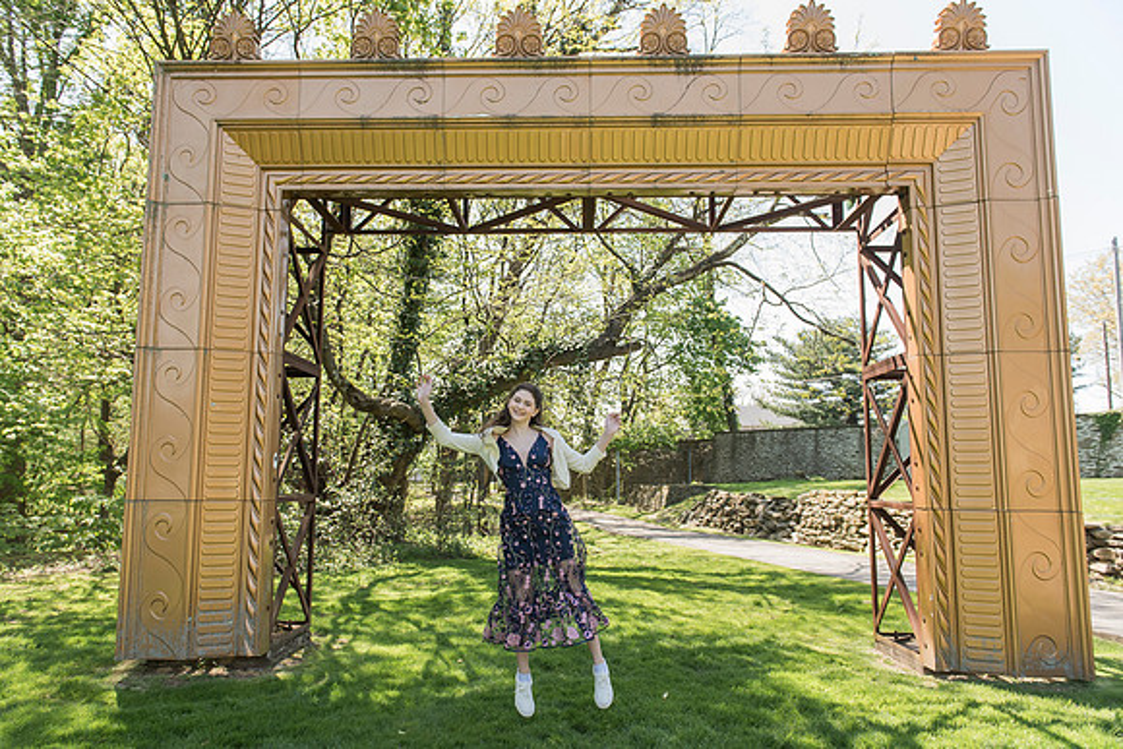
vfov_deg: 51.3
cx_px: 544
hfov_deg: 71.4
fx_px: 781
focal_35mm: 25
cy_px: 381
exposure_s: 1/800
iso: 400
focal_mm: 24
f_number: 4
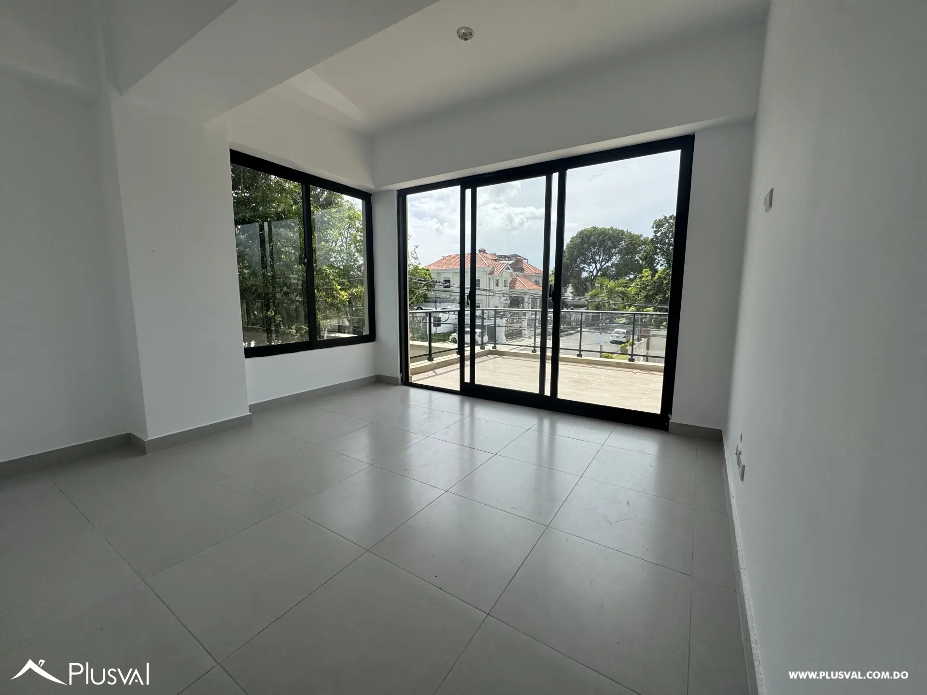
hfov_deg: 102.1
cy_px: 348
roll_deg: -0.4
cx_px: 464
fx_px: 375
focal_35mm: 14
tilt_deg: -8.1
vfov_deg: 85.7
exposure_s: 1/2028
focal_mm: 2.22
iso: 50
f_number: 2.2
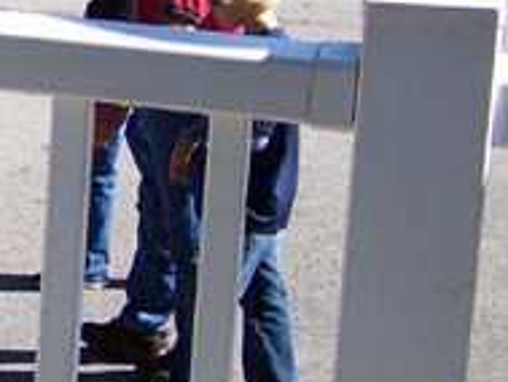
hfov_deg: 11.7
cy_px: 4
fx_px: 2364
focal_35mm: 161
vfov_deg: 9.2
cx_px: -261
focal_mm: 6.3
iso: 80
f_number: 2.8
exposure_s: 1/1000
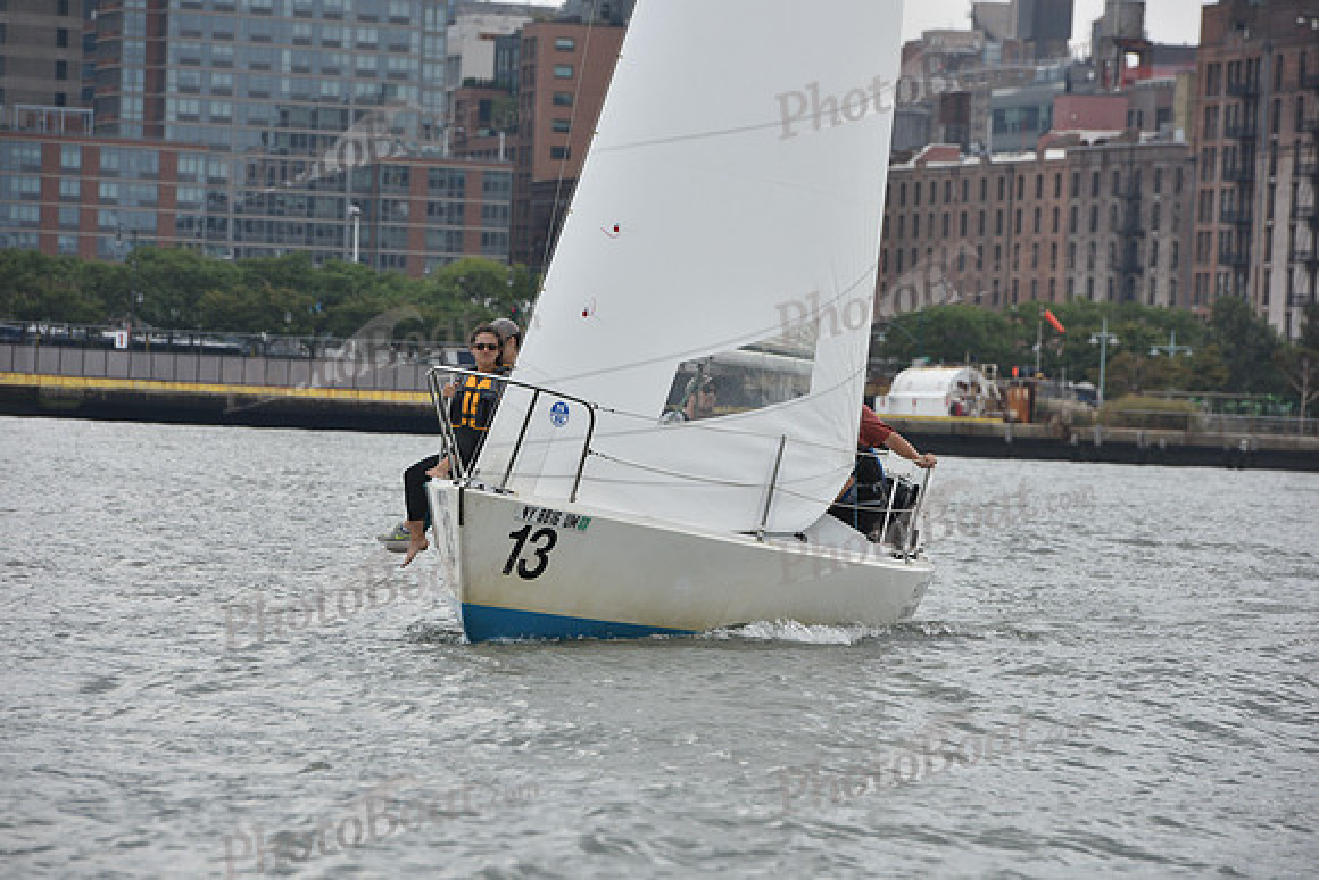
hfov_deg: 10.3
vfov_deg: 6.9
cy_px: 440
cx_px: 660
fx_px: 7329
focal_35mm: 200
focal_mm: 200
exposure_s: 1/1250
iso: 320
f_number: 8
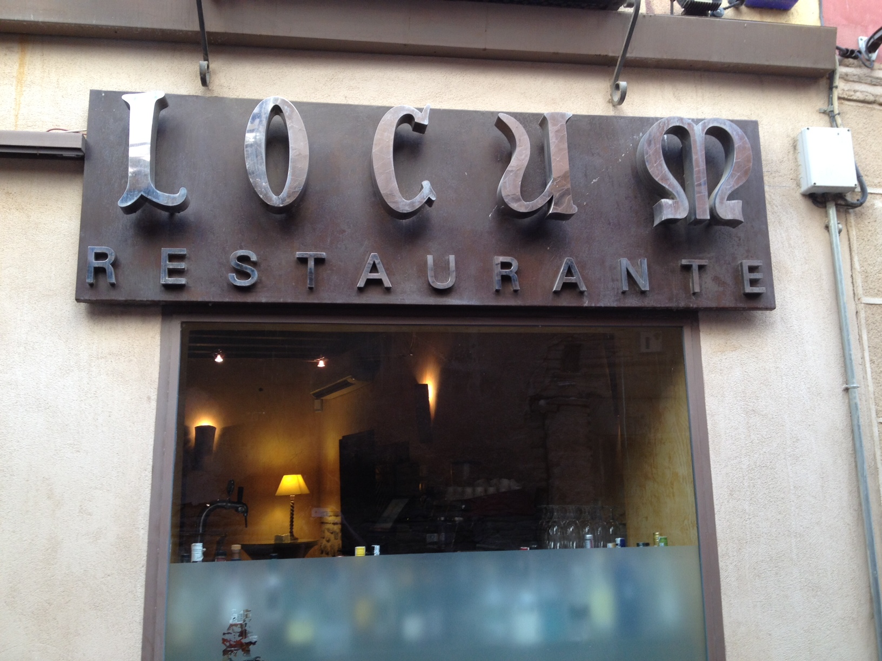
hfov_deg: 52.6
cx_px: 441
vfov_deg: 40.7
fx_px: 892
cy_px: 330
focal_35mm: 35
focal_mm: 4.28
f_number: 2.4
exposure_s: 1/60
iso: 80
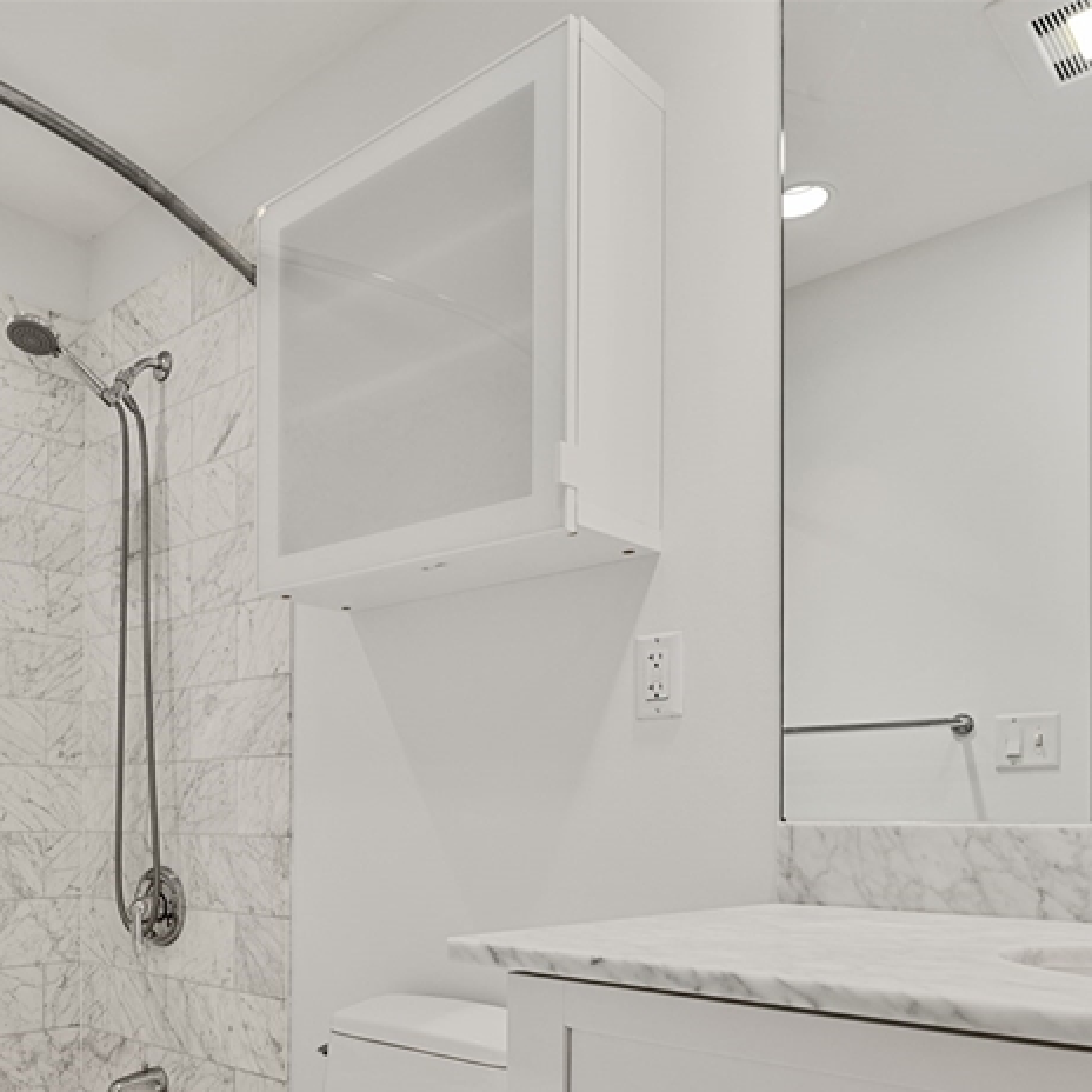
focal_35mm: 30
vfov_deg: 52.0
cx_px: 275
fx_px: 1071
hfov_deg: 51.8
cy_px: 803
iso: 160
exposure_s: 1/1.67
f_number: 9
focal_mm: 16
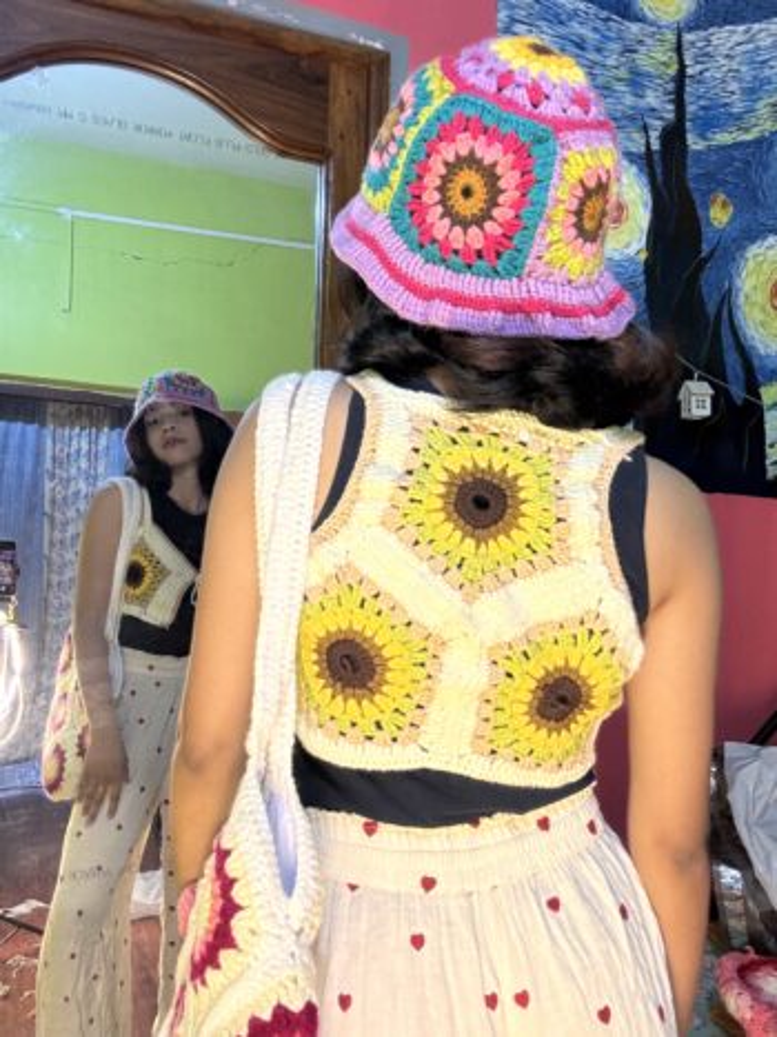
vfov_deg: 60.0
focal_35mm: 30
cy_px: 518
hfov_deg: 46.8
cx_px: 388
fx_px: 898
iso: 125
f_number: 1.9
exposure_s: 1/50
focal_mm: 2.69
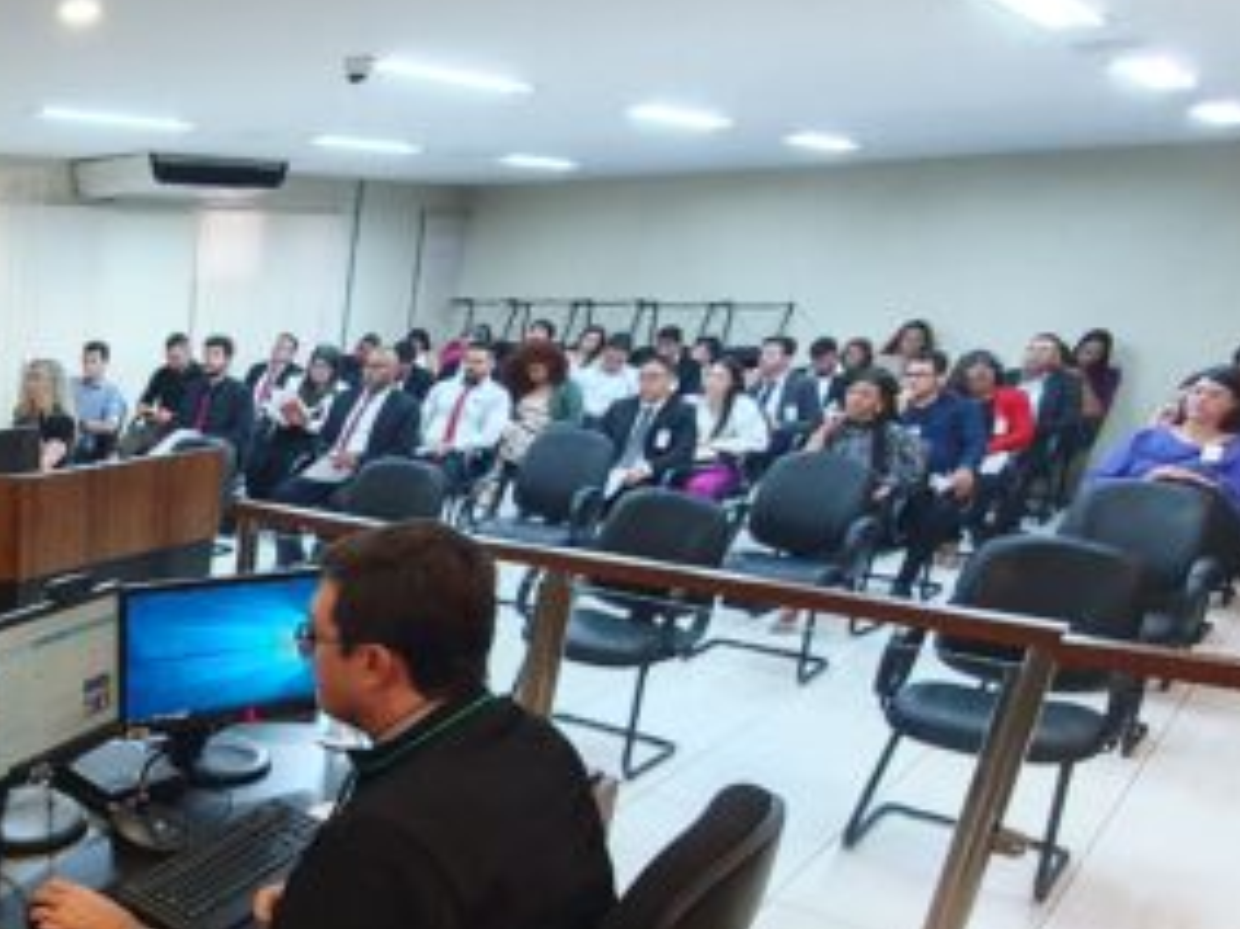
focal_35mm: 32
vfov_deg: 42.7
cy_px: 701
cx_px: -79
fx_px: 1146
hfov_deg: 45.1
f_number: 2.2
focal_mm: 1.8
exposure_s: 1/40
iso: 320
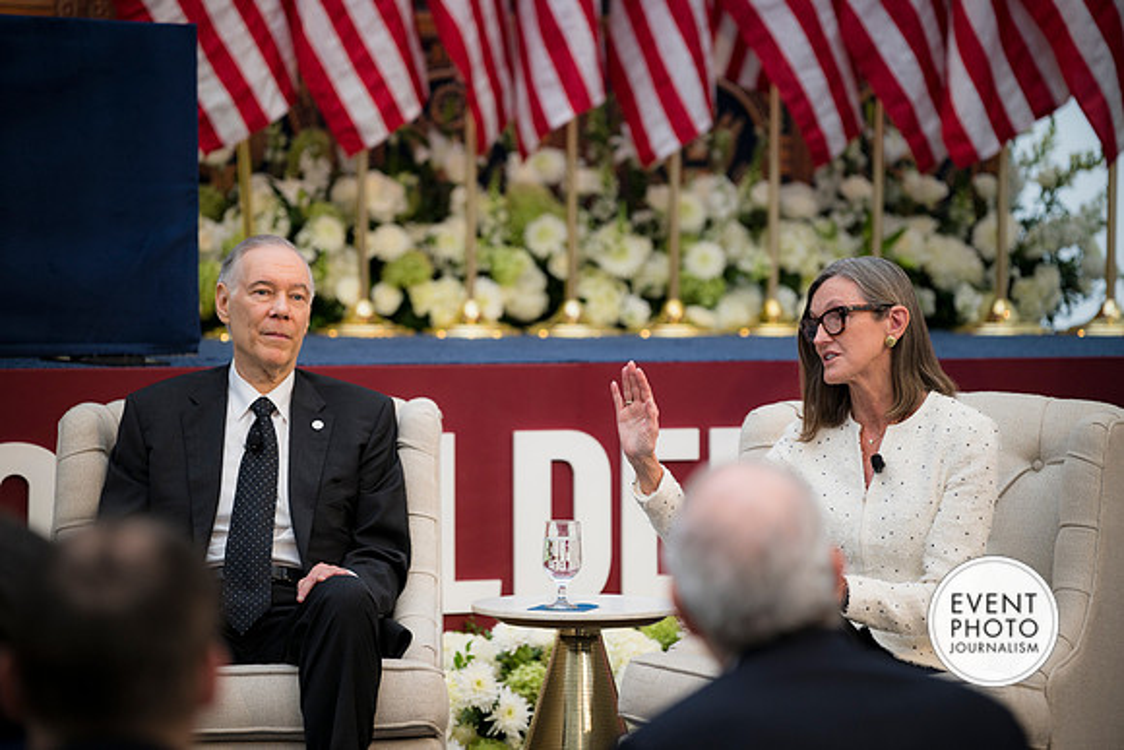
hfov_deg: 13.7
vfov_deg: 9.2
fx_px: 4684
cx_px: 562
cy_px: 375
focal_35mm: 150
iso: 220
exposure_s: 1/320
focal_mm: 150
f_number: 2.8
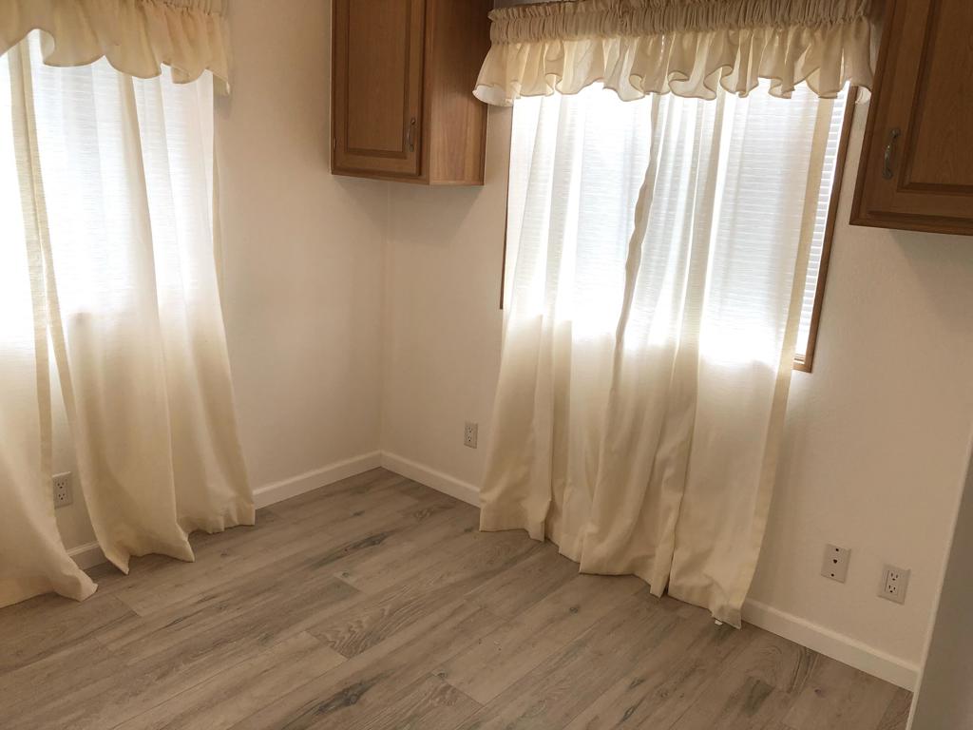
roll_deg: -3.0
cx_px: 486
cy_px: 365
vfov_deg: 49.7
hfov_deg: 63.4
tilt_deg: -15.4
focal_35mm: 28
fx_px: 787
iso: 40
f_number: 1.8
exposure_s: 1/120
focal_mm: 4
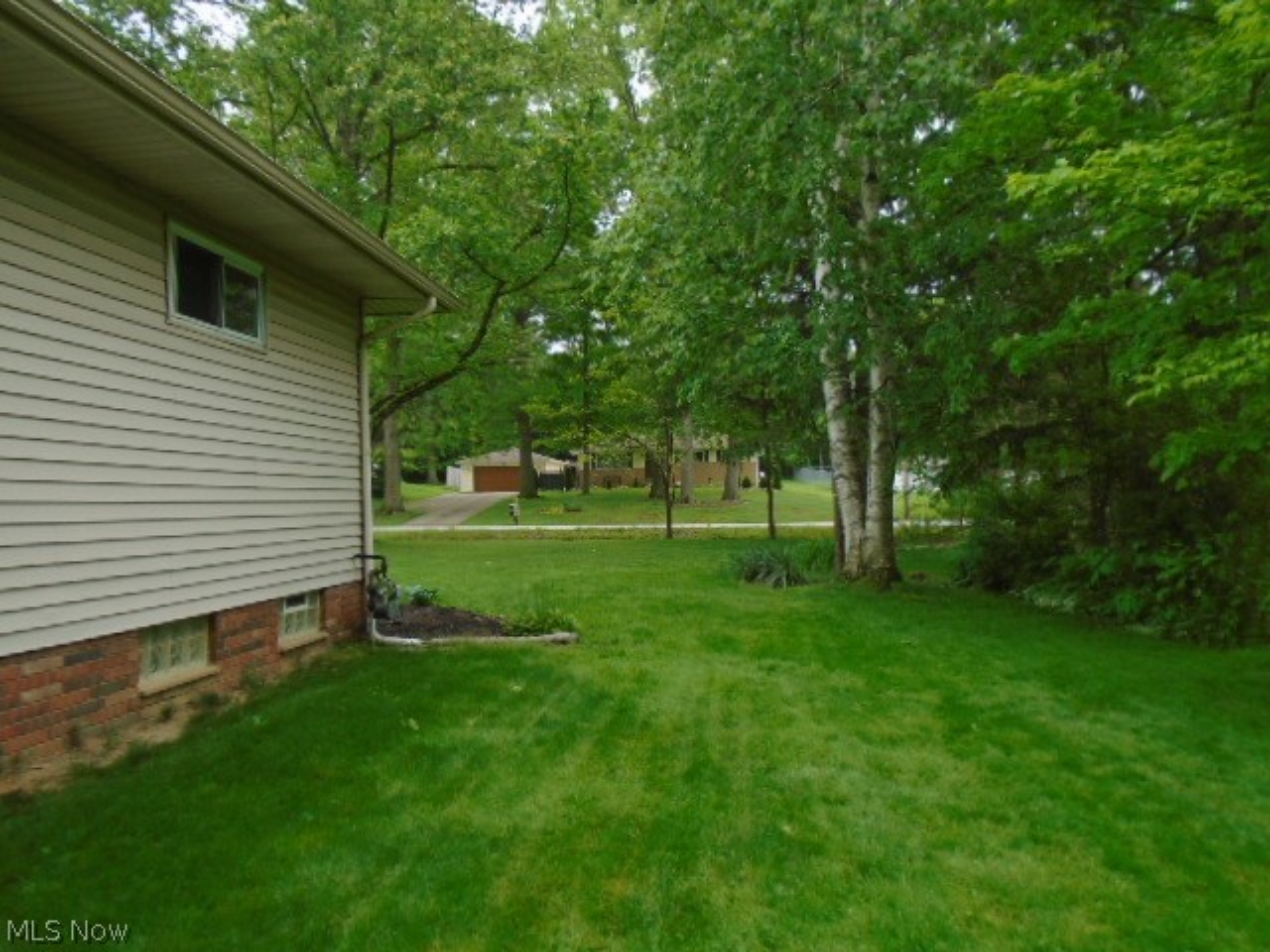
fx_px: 954
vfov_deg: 53.1
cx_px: 635
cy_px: 476
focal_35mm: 26
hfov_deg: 67.3
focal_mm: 4.6
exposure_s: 1/100
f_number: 3.2
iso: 100
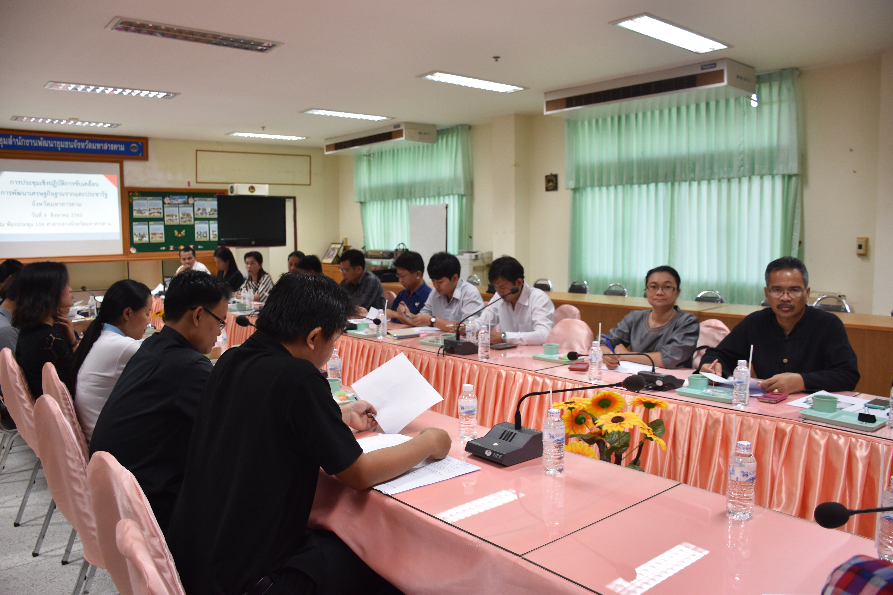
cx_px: 446
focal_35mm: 27
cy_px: 298
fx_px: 670
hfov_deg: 67.4
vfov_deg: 47.9
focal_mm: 18
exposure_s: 1/60
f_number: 4
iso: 560
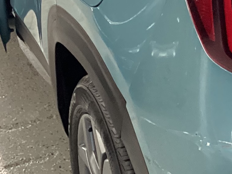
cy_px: -19
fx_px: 898
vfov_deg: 10.9
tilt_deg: -19.3
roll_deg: +1.0
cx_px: 344
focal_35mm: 134
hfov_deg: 13.9
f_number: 2.4
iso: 250
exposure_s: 1/33
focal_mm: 3.3
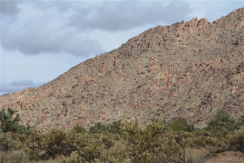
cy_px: 82
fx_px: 559
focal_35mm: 82
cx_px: 122
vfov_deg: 16.6
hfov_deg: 24.6
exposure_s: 1/320
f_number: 8
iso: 100
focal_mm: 55
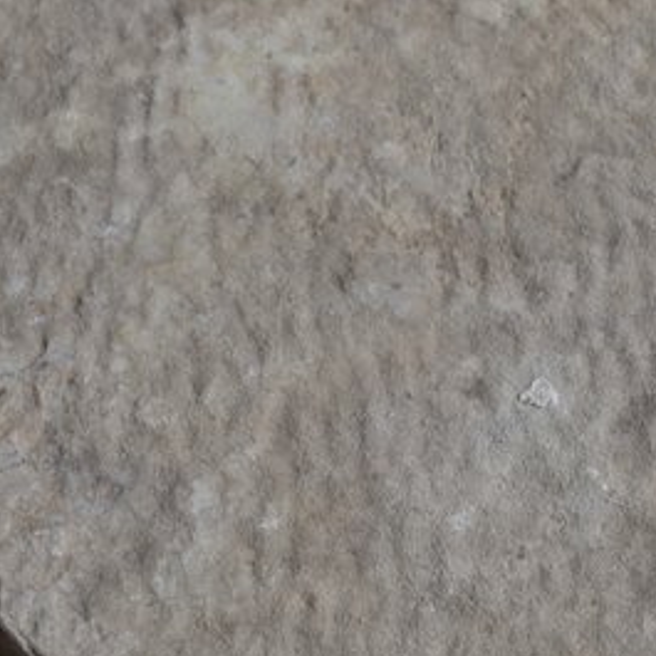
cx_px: 678
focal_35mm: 96
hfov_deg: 17.6
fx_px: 2058
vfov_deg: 18.1
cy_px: 302
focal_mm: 20
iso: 220
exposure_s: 1/60
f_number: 5.6
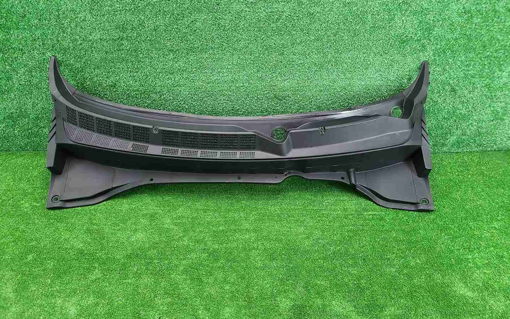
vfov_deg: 44.4
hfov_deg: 66.5
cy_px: 136
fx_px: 389
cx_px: 254
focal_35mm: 28
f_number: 1.8
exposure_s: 1/50
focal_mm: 5.4
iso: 320
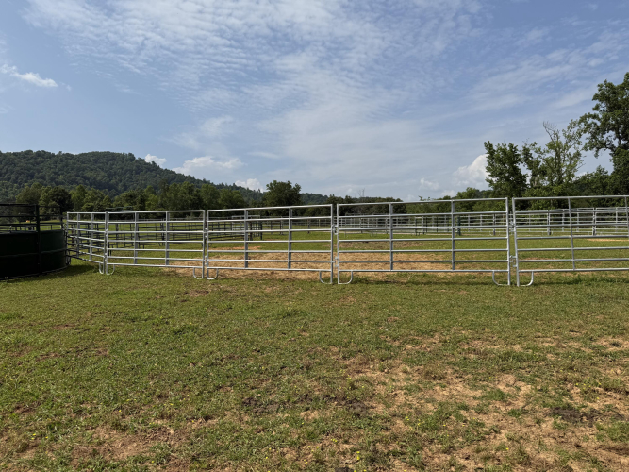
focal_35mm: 24
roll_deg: +0.7
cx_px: 314
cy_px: 236
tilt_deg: -0.4
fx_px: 436
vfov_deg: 56.8
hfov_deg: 71.6
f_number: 1.78
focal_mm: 6.76
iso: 80
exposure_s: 1/7353
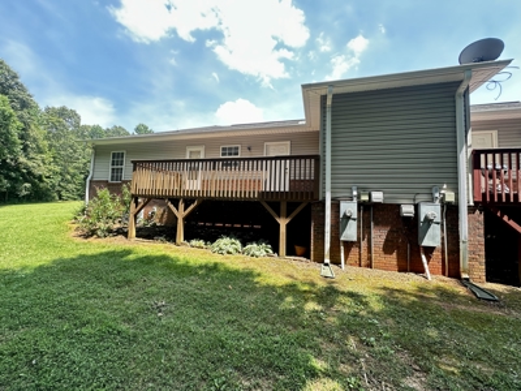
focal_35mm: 14
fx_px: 211
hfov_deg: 102.1
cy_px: 196
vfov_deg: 85.7
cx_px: 260
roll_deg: -2.1
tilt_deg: +5.5
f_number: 2.2
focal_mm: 2.22
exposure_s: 1/180
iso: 40
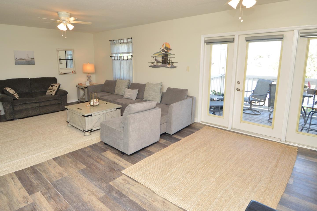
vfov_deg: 61.7
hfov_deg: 83.8
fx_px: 176
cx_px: 144
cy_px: 94
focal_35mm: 20
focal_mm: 12
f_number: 5
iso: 400
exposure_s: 1/100
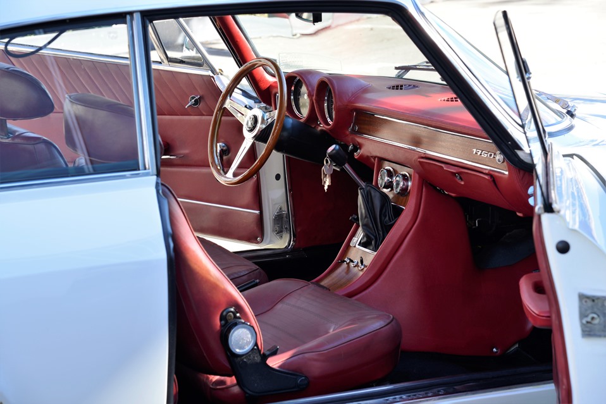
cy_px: 202
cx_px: 303
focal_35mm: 100
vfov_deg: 13.7
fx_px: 1683
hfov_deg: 20.4
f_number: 8
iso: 250
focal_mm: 100
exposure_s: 1/50
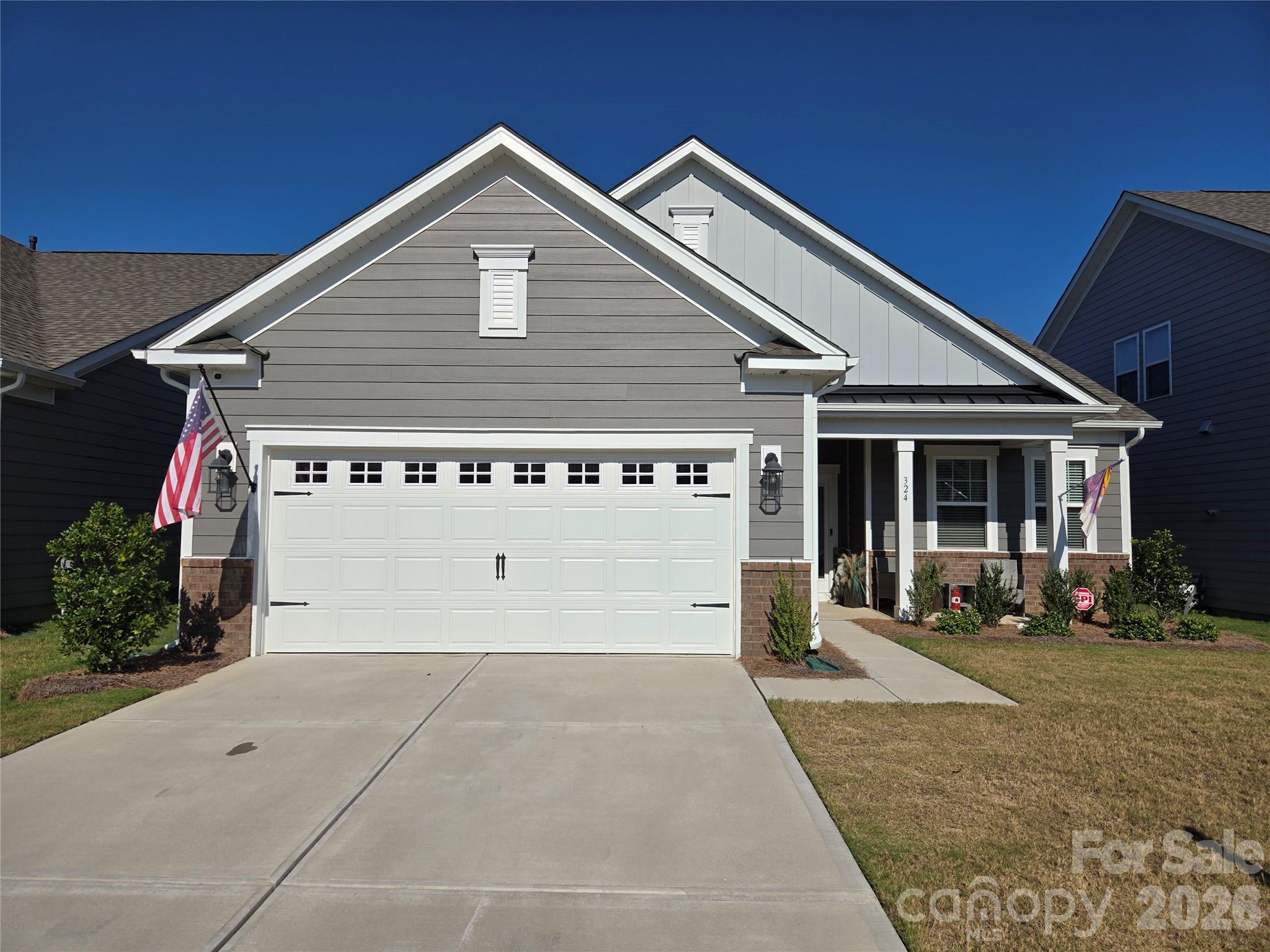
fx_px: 844
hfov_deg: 73.9
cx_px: 635
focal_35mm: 23
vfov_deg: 58.9
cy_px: 476
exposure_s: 1/5002
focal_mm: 5.4
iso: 25
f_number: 1.8
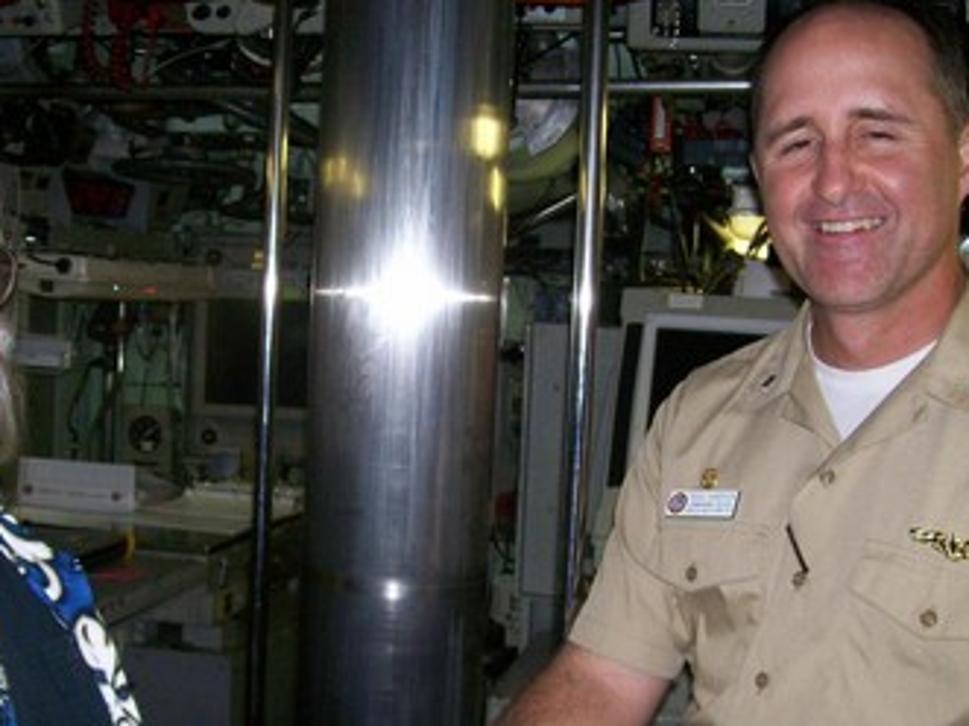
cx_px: 395
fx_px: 1371
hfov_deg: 38.8
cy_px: 401
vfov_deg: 29.6
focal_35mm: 49
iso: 140
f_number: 2.7
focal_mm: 6
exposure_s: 1/64
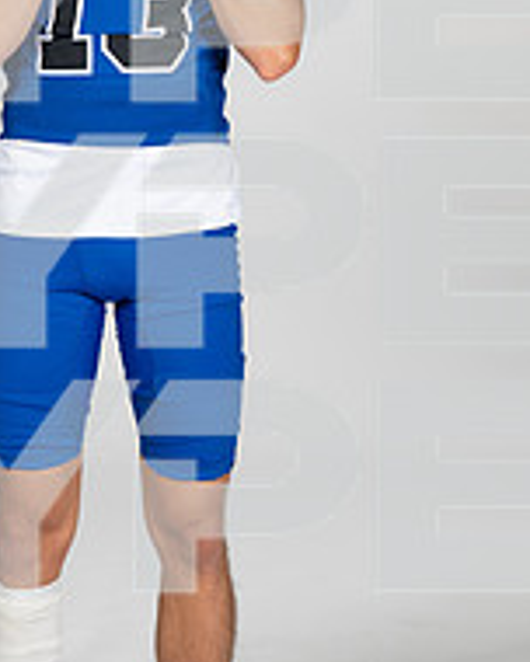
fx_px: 2706
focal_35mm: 138
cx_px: 98
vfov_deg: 13.9
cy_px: 244
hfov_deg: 11.1
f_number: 7.1
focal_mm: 62
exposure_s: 1/400
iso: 250
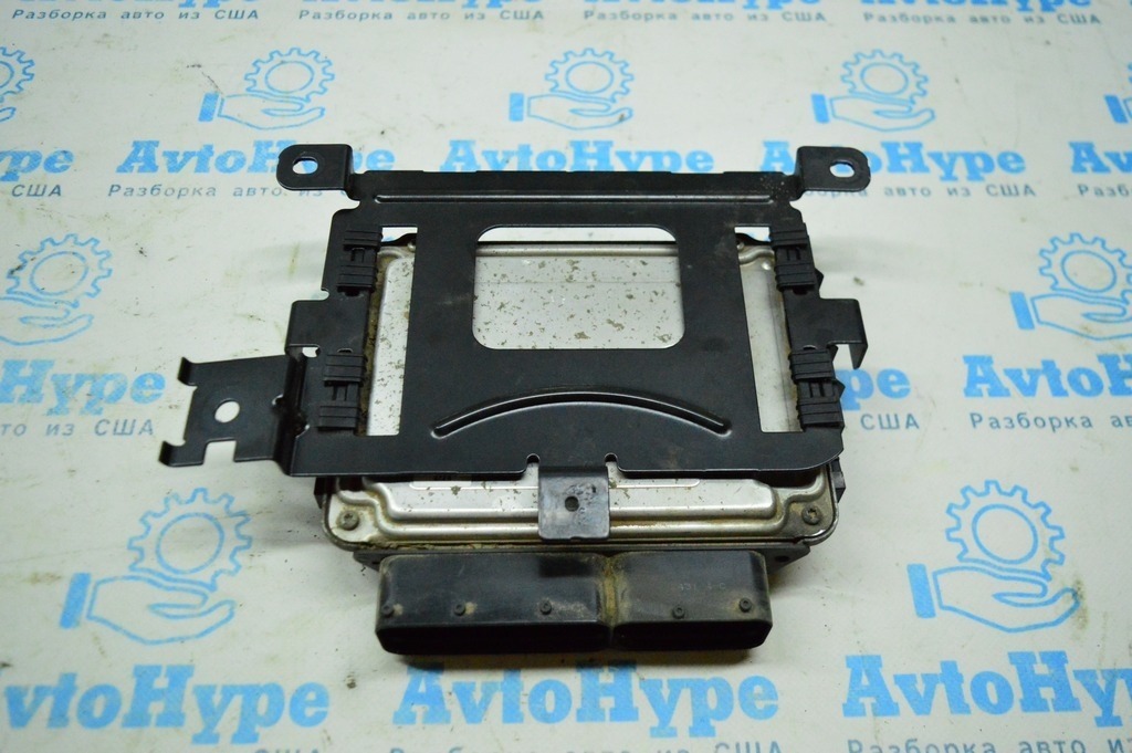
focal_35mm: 33
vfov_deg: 39.9
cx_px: 566
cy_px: 376
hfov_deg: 57.3
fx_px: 1037
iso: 6400
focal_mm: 22
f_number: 3.8
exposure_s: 1/1000
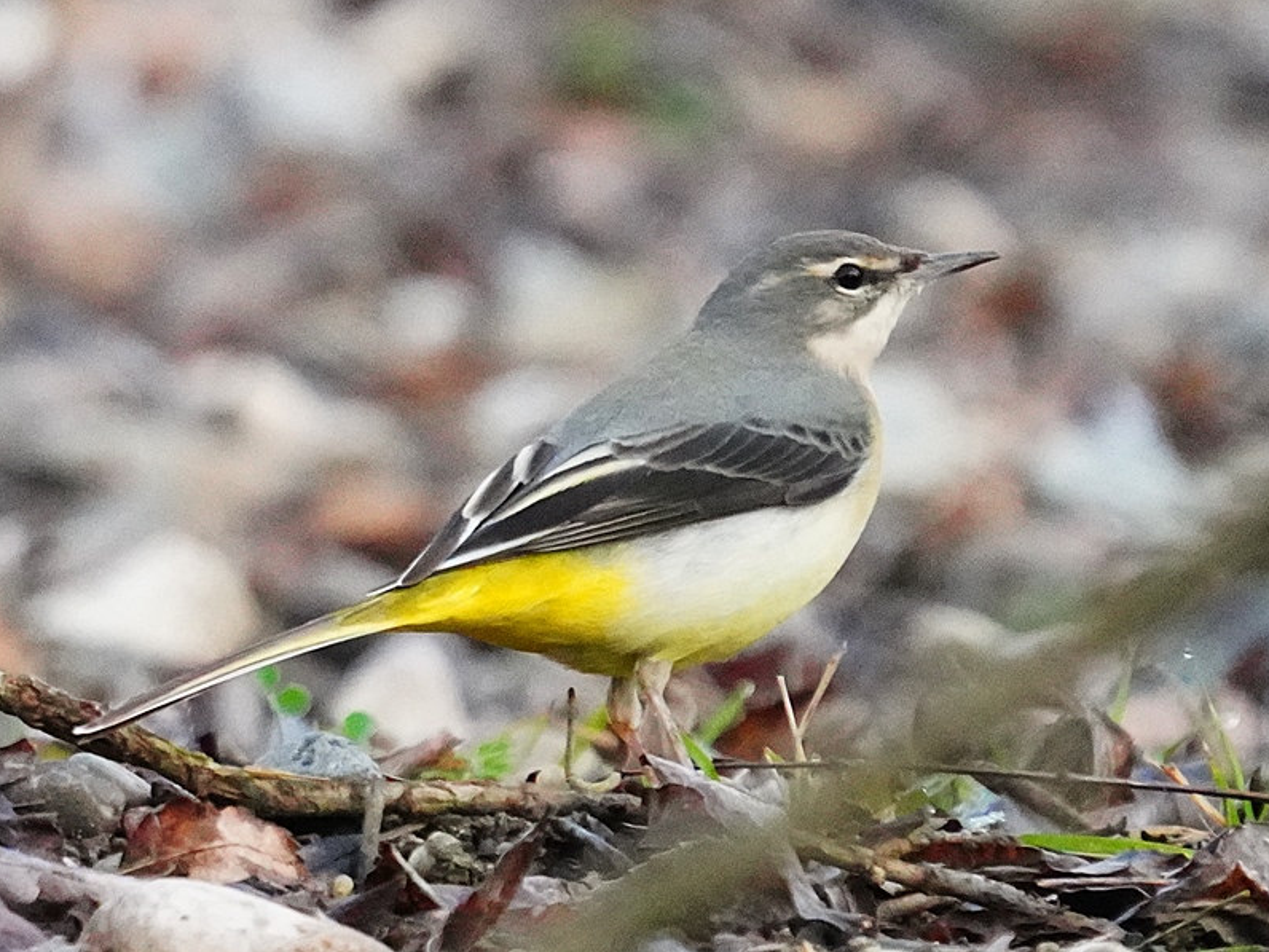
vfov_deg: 2.3
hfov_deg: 3.0
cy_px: 477
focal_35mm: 652
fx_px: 23902
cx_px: 701
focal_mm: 600
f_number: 7.1
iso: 8000
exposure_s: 1/2000
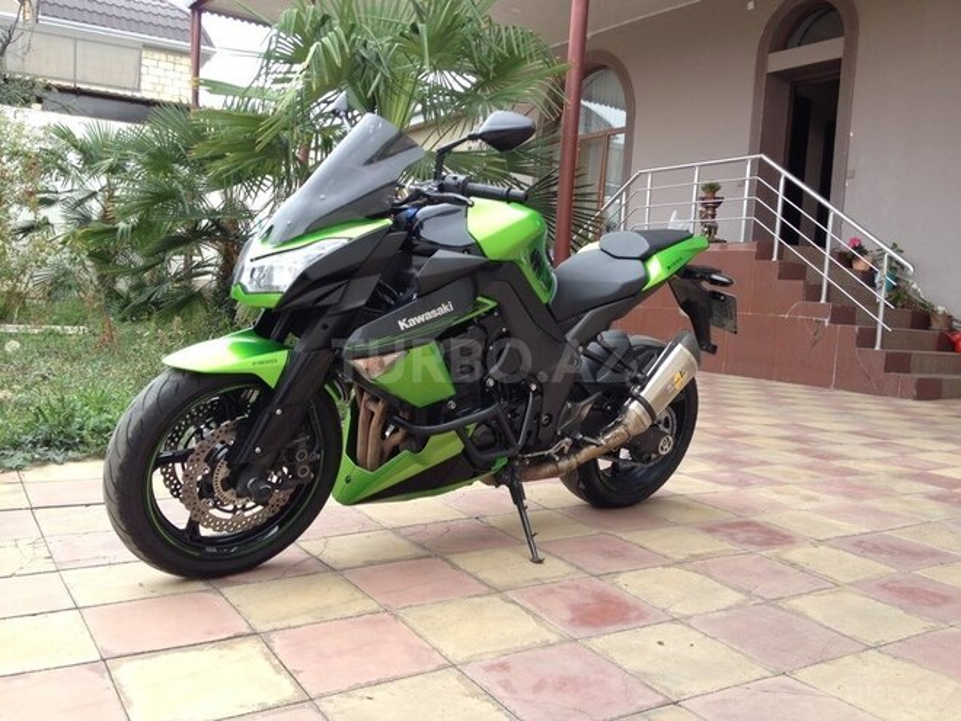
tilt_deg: -7.0
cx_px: 480
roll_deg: -3.4
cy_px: 360
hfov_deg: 52.6
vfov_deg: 40.7
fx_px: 972
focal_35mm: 35
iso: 50
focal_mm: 4.28
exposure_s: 1/121
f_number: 2.4
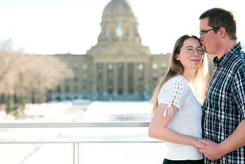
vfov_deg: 17.5
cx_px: 126
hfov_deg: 26.0
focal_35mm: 78
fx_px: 531
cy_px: 80
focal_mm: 50
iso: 400
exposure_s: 1/8000
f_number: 2
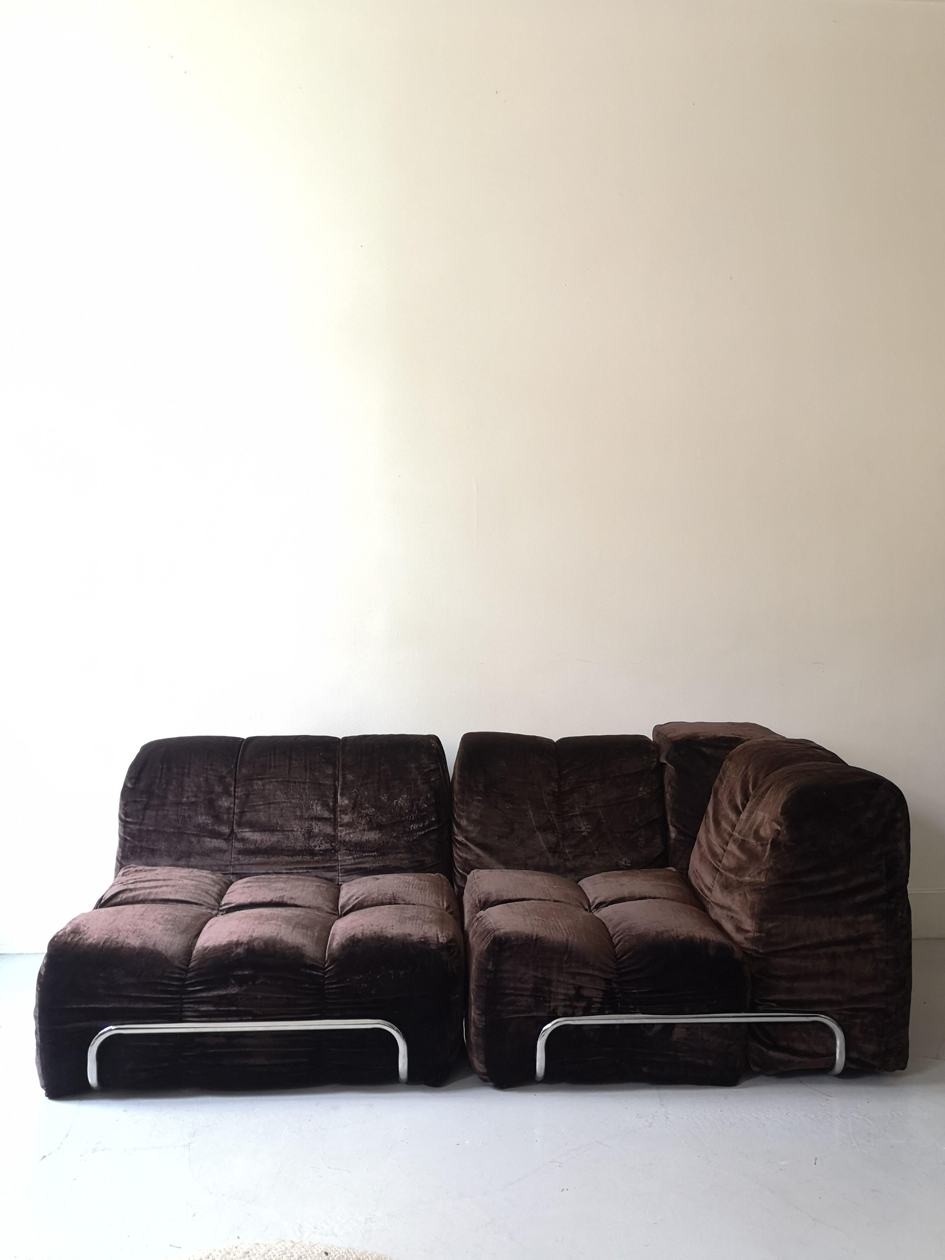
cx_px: 472
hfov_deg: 51.4
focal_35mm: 27
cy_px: 630
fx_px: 983
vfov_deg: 65.3
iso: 250
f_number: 1.8
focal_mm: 3.95
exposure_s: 1/33.3
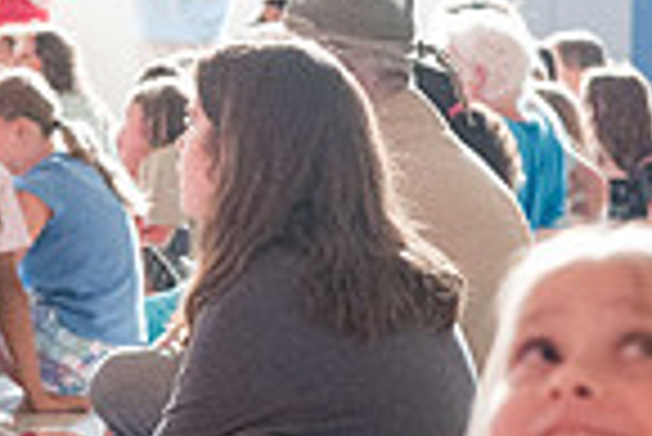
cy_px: 565
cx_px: 238
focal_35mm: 149
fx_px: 2701
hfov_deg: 13.7
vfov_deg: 9.1
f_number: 2.8
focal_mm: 35
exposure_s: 1/60
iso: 12800
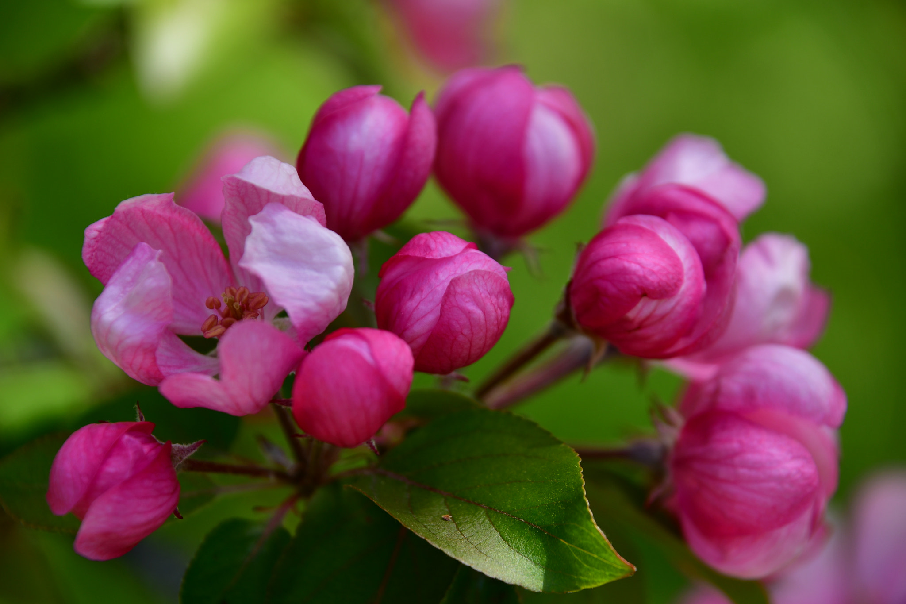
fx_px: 6970
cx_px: 453
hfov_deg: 7.4
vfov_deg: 5.0
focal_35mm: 277
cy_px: 302
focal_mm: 185
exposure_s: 1/160
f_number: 6
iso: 100
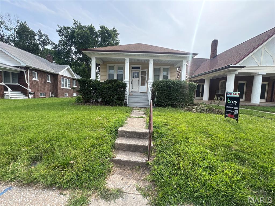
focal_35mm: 14
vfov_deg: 85.7
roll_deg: -1.0
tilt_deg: -3.3
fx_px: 111
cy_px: 103
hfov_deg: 102.1
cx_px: 138
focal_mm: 2.22
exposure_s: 1/741
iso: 40
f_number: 2.2
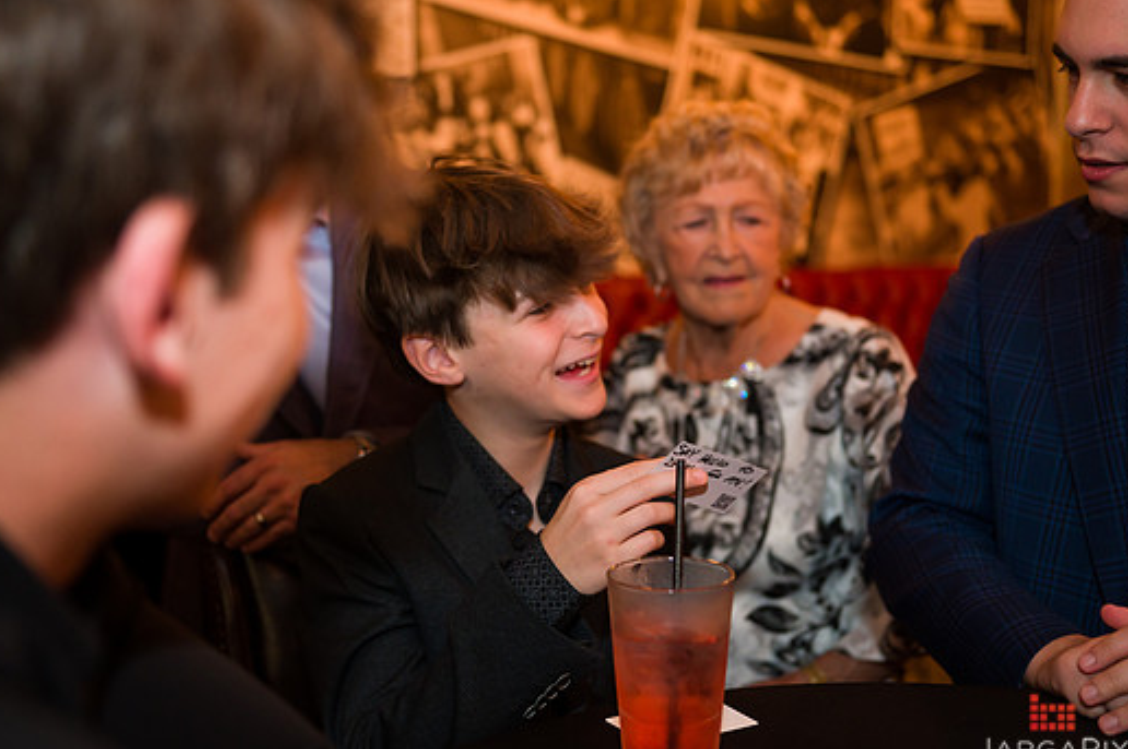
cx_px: 551
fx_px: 1409
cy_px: 387
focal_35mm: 45
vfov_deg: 29.8
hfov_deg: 43.6
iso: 1250
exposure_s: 1/200
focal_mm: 40
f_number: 3.2
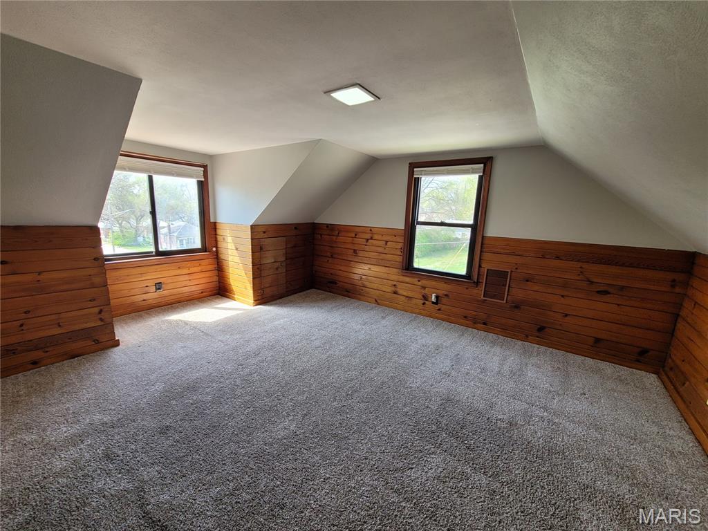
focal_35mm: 13
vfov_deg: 89.9
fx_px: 266
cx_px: 354
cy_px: 266
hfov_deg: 106.2
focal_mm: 2.2
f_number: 2.2
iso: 64
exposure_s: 1/60
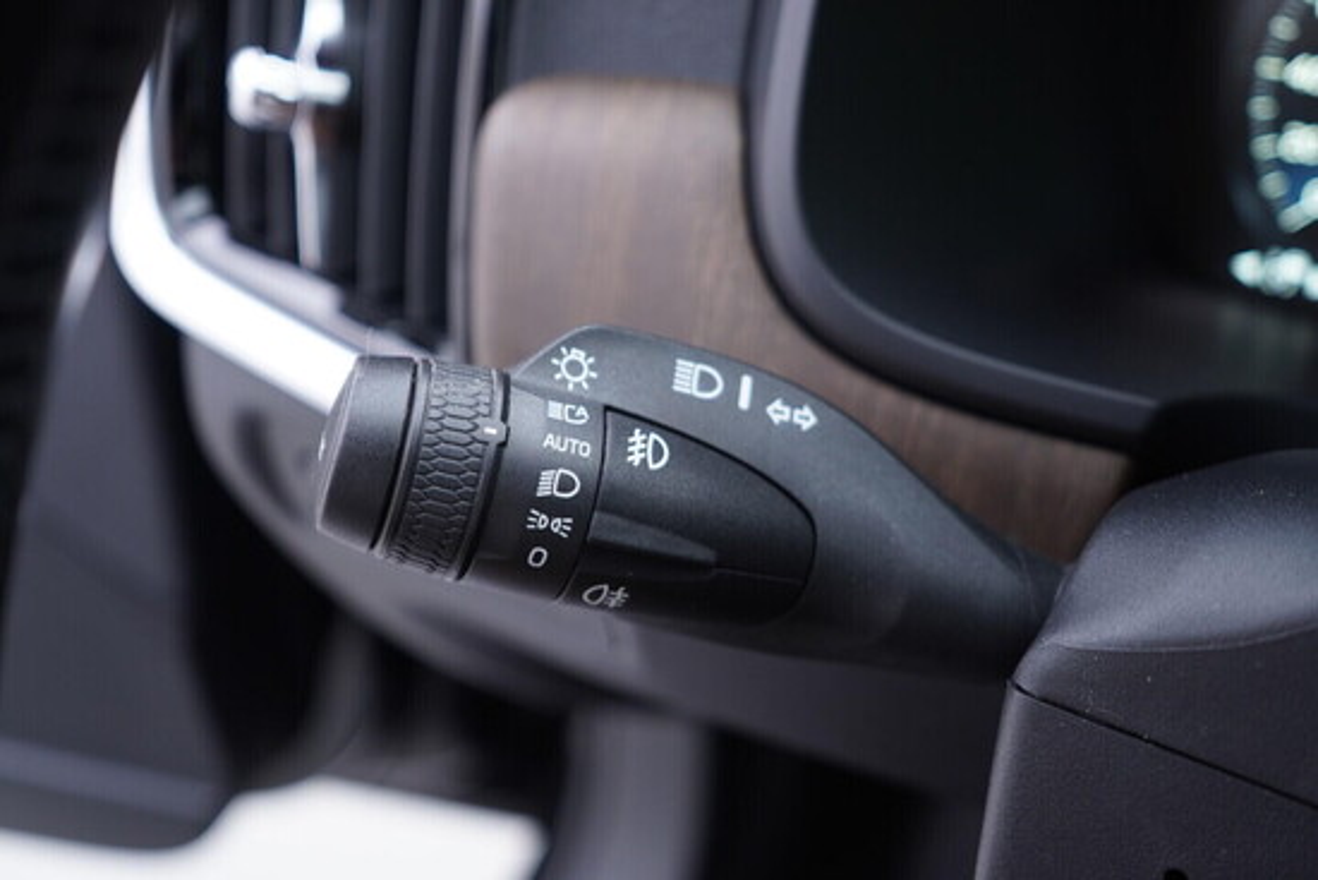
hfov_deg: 53.1
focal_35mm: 36
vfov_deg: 36.9
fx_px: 1318
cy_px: 440
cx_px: 659
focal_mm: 24
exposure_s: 1/40
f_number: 2.8
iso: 250
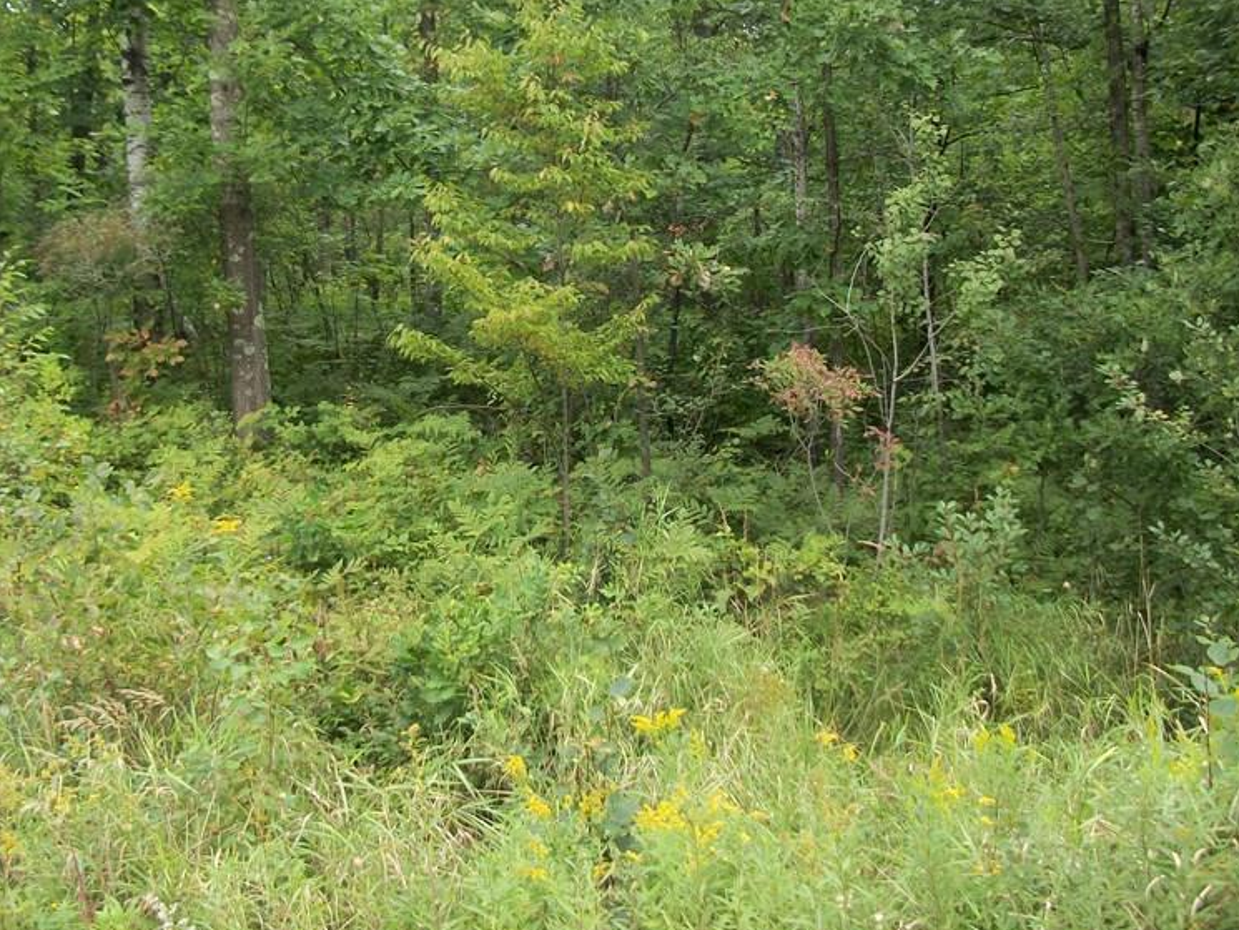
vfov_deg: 32.8
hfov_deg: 42.8
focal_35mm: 44
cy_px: 369
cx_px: 531
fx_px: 1575
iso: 80
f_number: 2.9
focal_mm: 5.7
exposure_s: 1/125
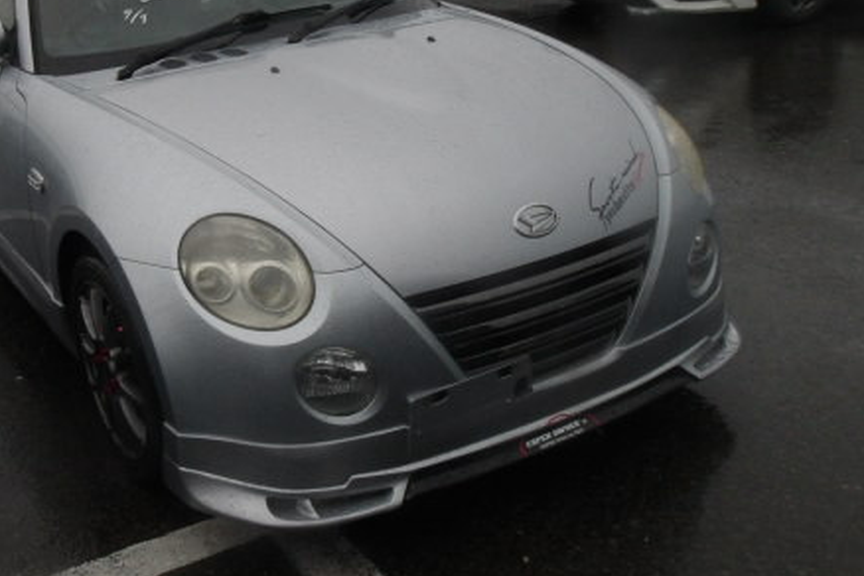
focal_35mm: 41
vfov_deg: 32.5
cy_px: 221
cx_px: 249
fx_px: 984
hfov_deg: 46.2
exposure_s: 1/60
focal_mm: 4.9
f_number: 10.4
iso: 532
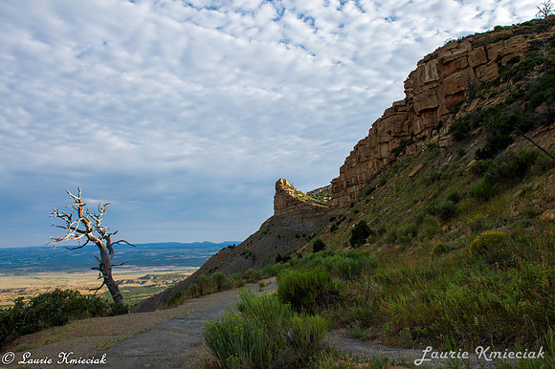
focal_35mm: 24
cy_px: 184
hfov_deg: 73.8
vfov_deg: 53.1
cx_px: 278
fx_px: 370
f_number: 14
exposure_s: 1/250
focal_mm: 24
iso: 280
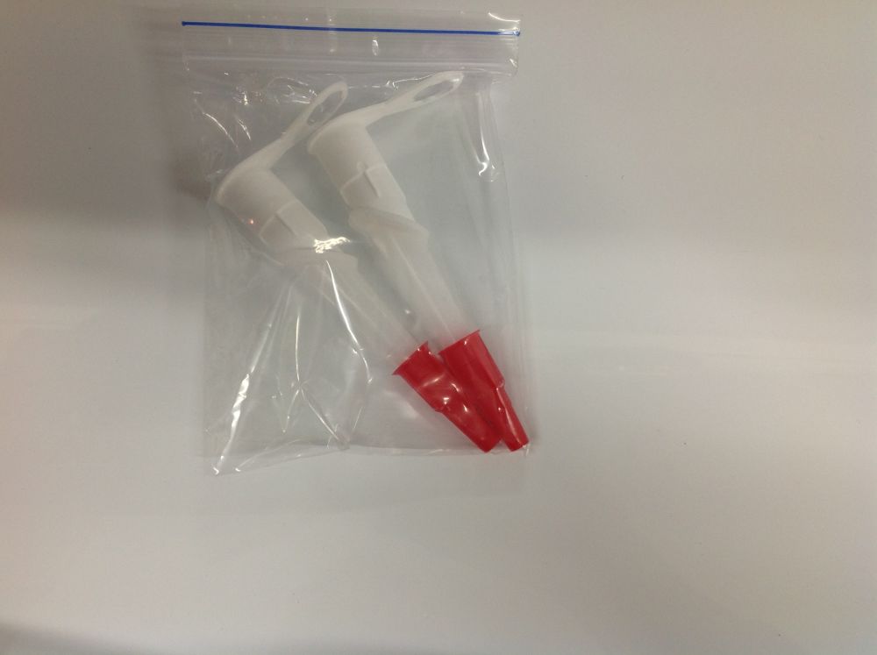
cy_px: 328
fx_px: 885
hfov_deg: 52.7
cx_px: 438
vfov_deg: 40.6
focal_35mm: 35
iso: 64
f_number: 2.4
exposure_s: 1/30
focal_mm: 4.28
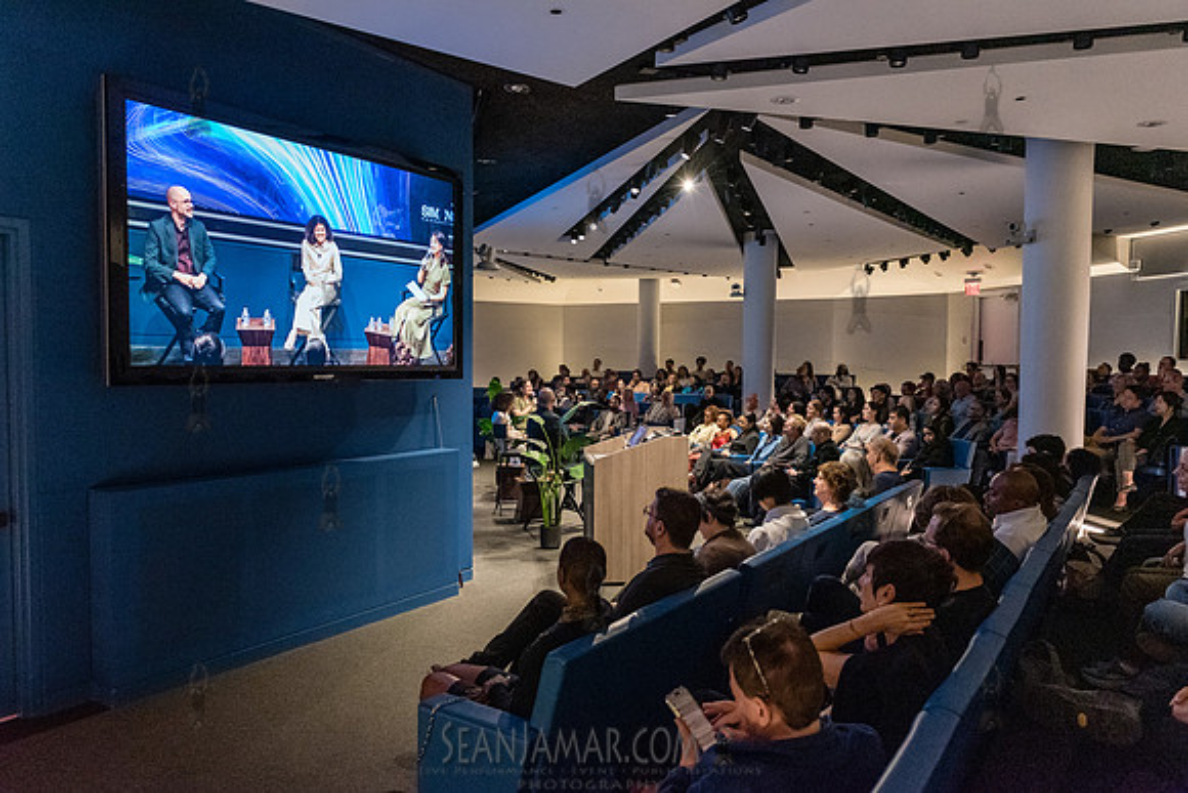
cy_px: 396
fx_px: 833
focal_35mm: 25
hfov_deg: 71.0
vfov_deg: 50.9
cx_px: 594
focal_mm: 24
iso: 6400
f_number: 3.5
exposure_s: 1/200
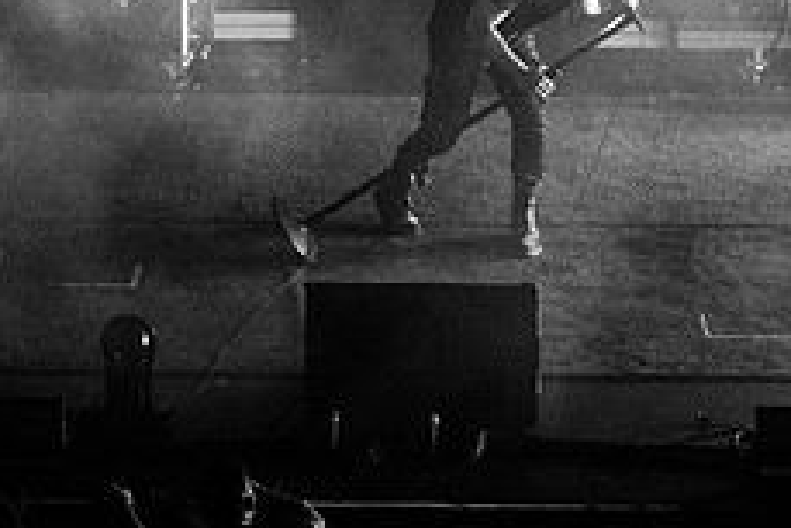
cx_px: 308
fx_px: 5496
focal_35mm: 250
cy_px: -96
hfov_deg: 8.2
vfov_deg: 5.5
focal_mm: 86
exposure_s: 1/800
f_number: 4
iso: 3200
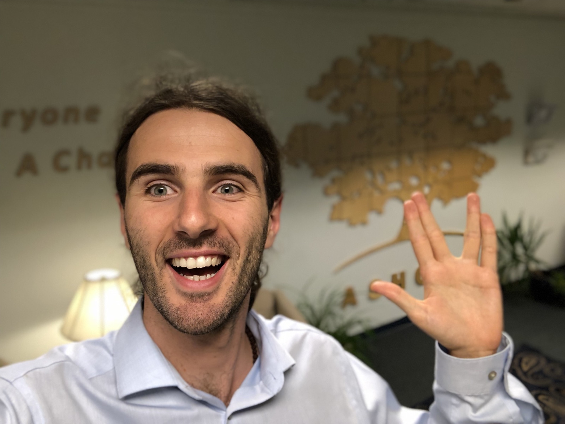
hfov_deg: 56.8
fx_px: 523
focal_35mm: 32
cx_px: 282
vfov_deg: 44.2
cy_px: 212
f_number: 2.2
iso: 80
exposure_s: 1/30
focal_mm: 2.87
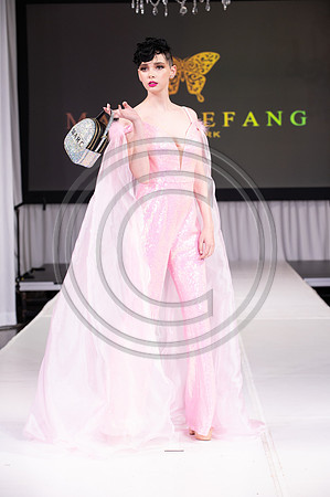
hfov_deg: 14.8
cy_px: 248
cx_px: 165
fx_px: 1268
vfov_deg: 22.2
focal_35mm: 92
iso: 2000
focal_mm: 92
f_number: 5.6
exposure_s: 1/400
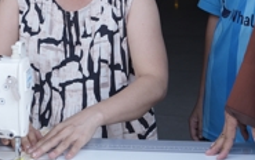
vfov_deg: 10.1
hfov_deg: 16.6
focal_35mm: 125
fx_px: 869
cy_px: -97
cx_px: 74
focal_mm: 35
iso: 125
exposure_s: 1/200
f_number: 4
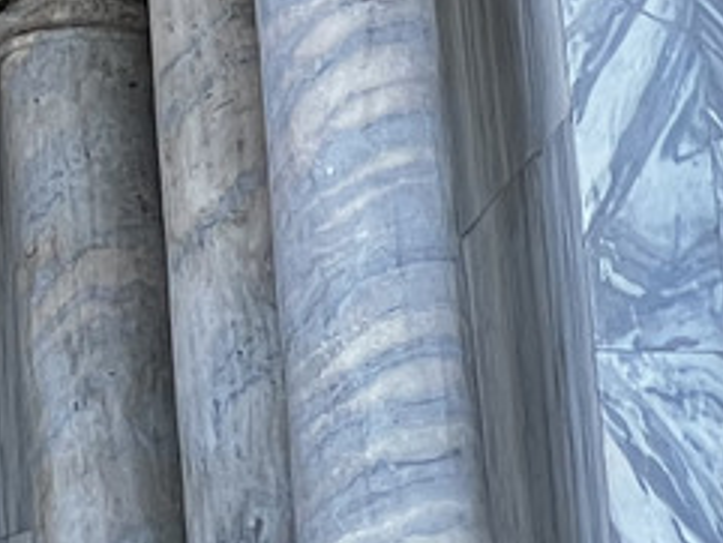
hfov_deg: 3.8
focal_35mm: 511
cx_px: -1557
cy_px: -990
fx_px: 10678
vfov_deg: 2.9
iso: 32
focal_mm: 9
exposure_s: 1/187
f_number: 2.8
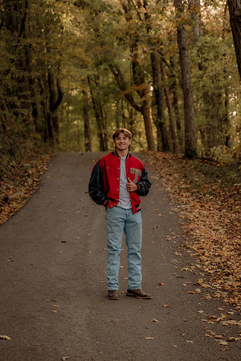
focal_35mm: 105
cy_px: 180
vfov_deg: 19.5
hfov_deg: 13.0
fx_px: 1054
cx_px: 120
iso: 200
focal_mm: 70
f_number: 3.2
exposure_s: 1/100
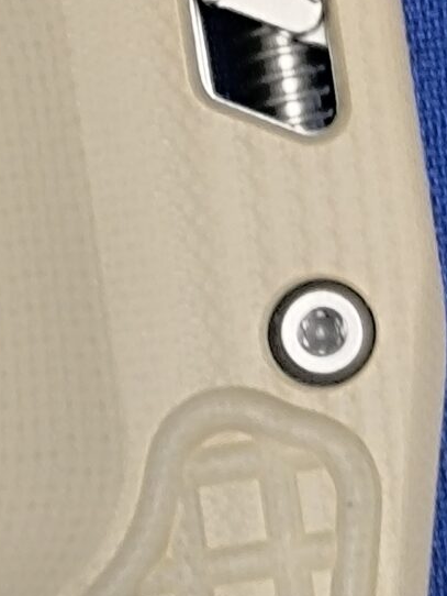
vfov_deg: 4.5
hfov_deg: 3.4
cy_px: 654
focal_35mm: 439
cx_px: 107
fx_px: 7553
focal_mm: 6.14
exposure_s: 1/33.3
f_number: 1.65
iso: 125
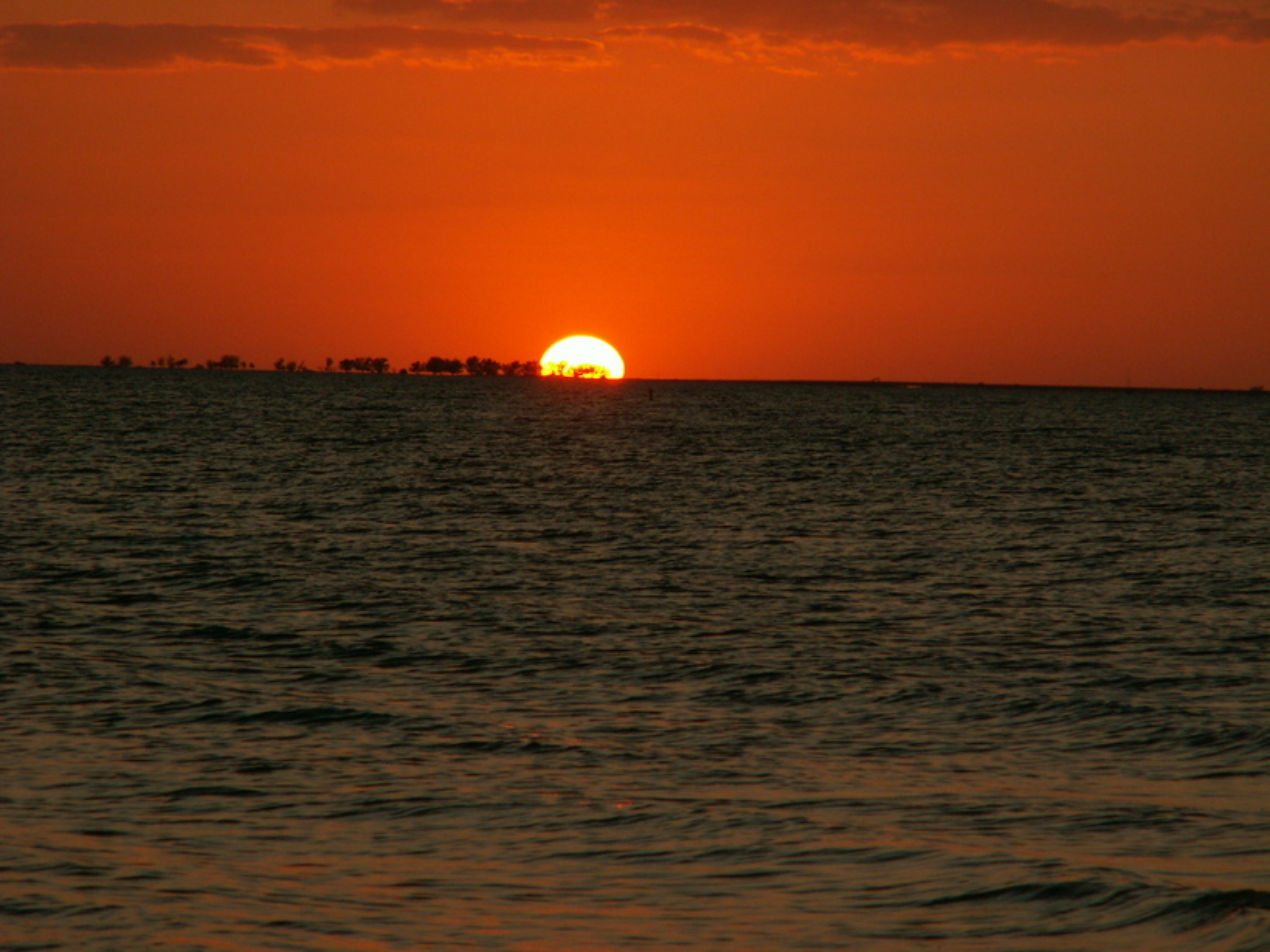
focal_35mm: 245
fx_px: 8987
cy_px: 476
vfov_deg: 6.1
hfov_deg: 8.1
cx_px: 635
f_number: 4
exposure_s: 1/400
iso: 50
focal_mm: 40.09
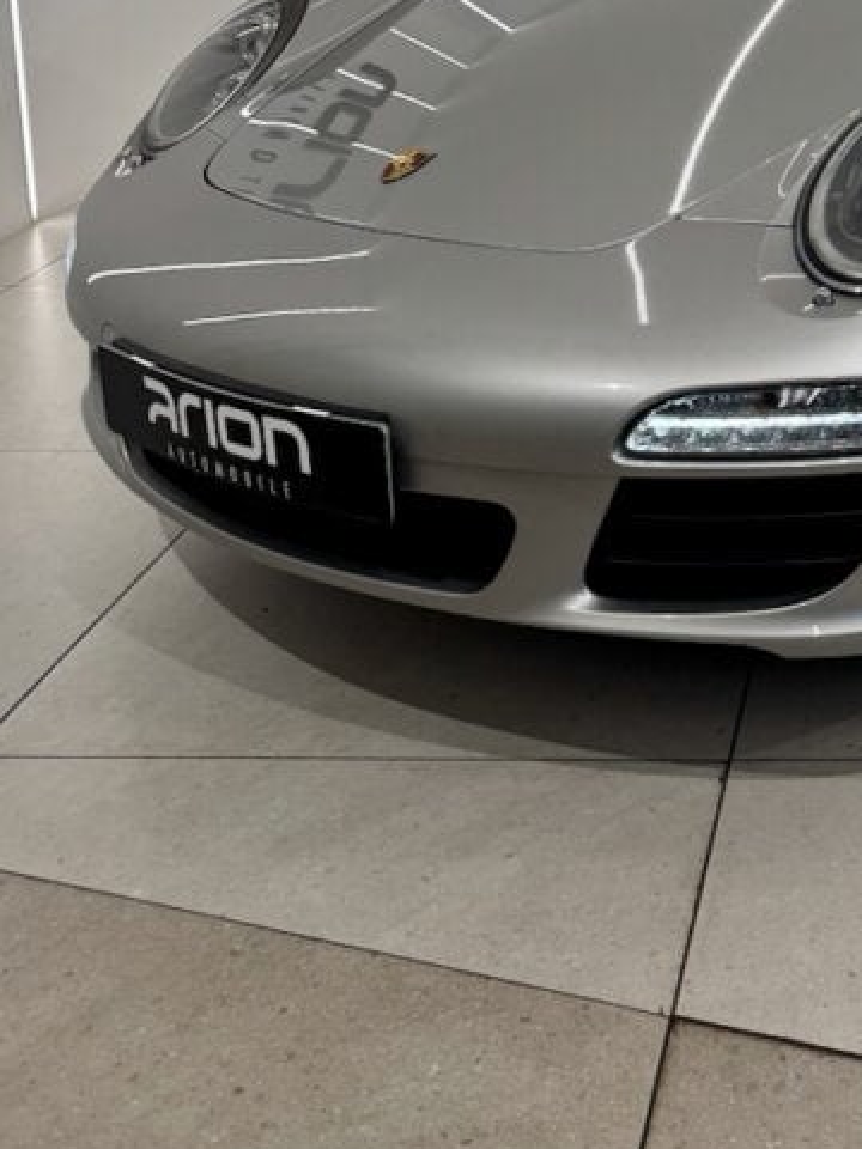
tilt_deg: -9.6
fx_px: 1760
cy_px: -1
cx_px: 915
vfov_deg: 33.1
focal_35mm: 53
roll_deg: +2.2
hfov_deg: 25.8
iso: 100
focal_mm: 6.76
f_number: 1.78
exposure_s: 1/100
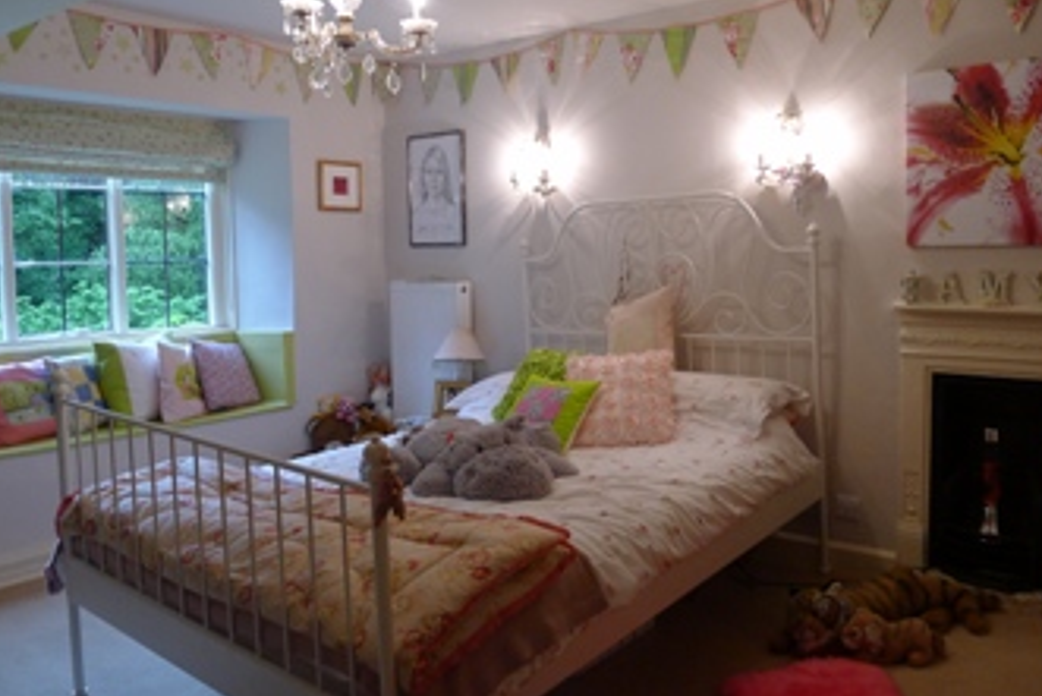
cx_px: 611
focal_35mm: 29
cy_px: 291
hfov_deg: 63.2
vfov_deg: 44.8
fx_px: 840
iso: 200
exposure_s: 1/60
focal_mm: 5.1
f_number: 2
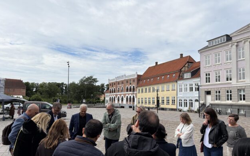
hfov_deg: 66.5
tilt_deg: +3.7
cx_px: 123
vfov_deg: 44.4
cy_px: 89
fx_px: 191
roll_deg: -0.1
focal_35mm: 28
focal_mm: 5.96
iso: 64
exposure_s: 1/6993
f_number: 1.6
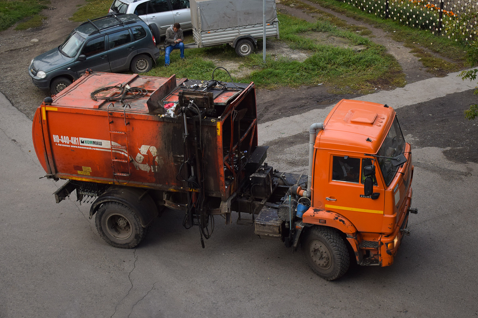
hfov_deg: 42.3
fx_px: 617
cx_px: 239
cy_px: 159
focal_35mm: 46
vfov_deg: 28.9
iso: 400
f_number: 4.2
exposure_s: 1/1000
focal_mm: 31
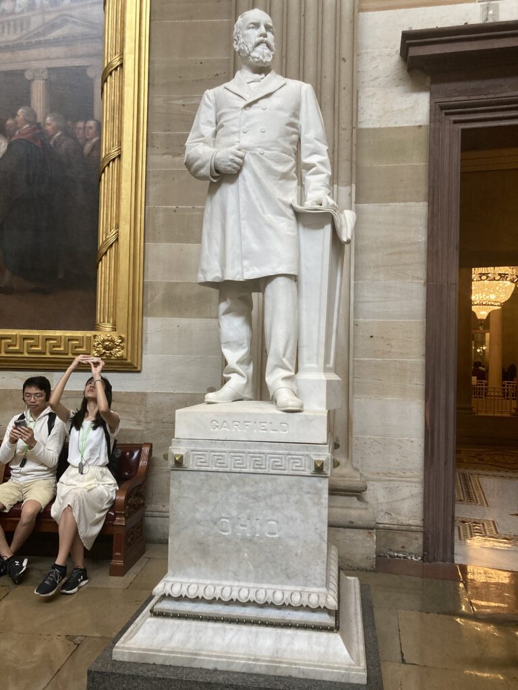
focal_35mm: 28
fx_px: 559
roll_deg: -1.5
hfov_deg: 49.7
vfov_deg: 63.4
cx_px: 259
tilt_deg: +2.5
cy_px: 345
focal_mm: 3.99
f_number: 1.8
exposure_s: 1/60
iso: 160
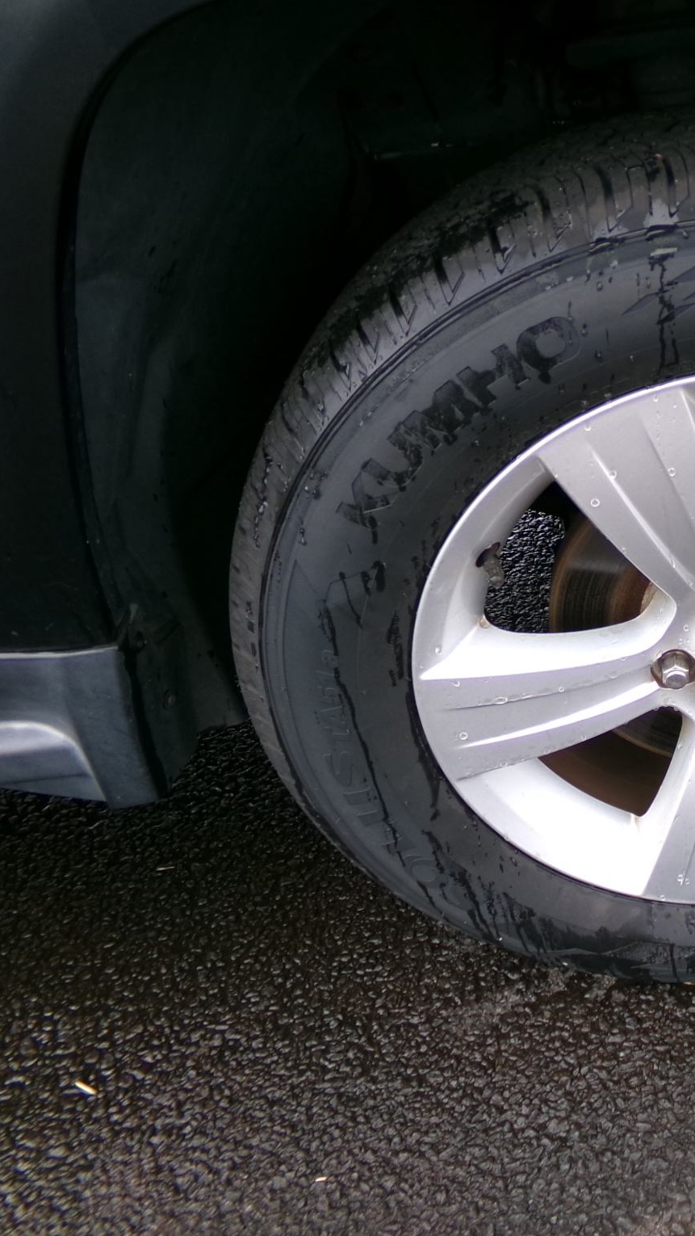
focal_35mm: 35
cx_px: 805
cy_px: 616
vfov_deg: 56.6
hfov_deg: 29.6
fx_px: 1146
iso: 100
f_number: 3.7
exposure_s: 1/100
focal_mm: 4.3
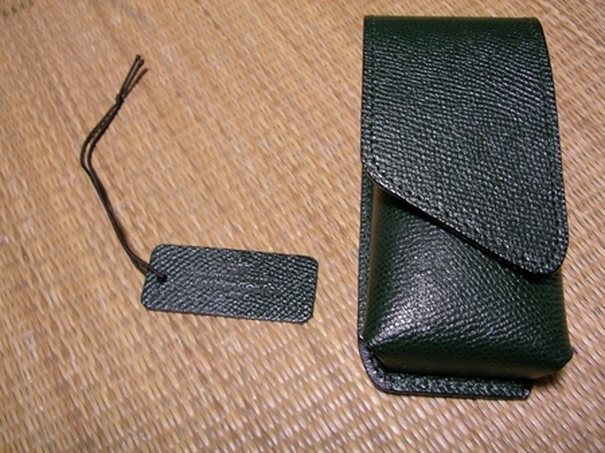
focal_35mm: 37
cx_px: 302
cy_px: 226
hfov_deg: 50.2
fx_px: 646
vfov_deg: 38.6
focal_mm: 5.7
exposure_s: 1/7.3
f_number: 2.8
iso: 100
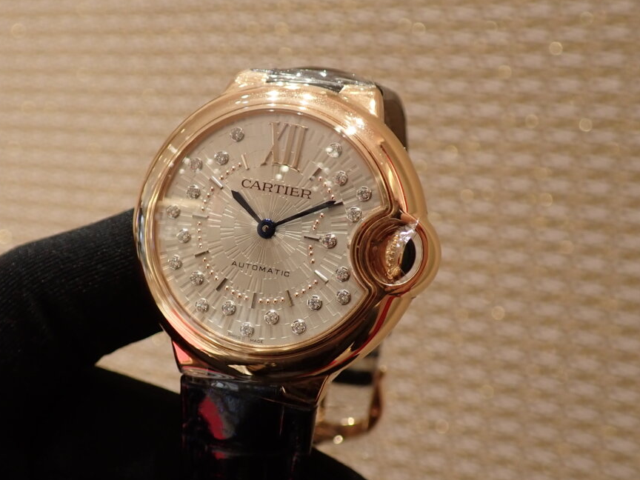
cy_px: 242
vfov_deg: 29.1
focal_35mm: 50
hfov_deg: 38.0
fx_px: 924
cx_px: 256
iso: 200
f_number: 2.5
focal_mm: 6.37
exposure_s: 1/60
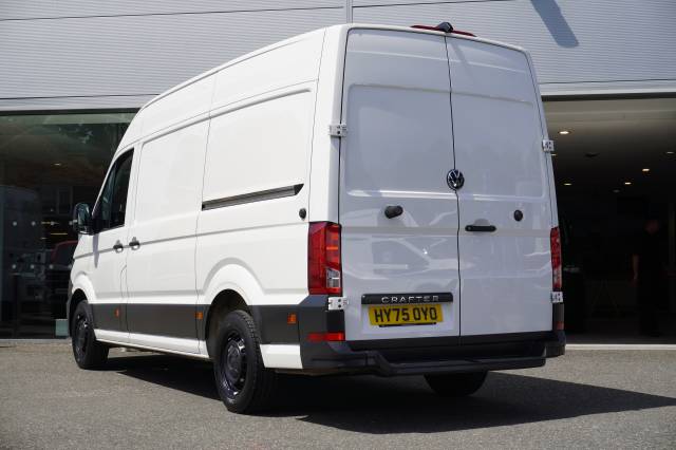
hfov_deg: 38.9
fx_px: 957
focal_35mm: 51
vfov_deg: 26.5
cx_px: 338
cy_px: 225
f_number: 9
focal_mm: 34
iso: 100
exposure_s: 1/100
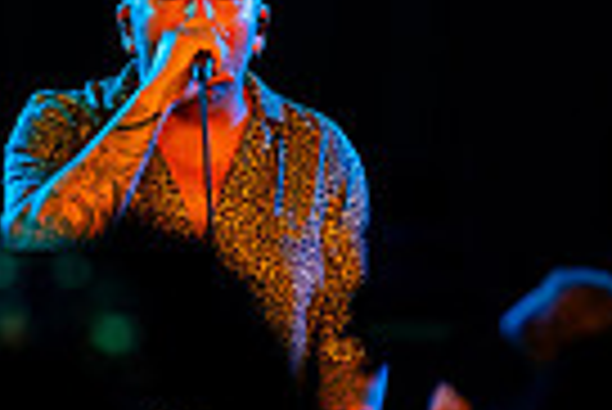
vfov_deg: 1.8
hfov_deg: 2.7
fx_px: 13019
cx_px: 292
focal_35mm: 765
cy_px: 223
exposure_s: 1/500
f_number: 3.5
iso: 1000
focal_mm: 180
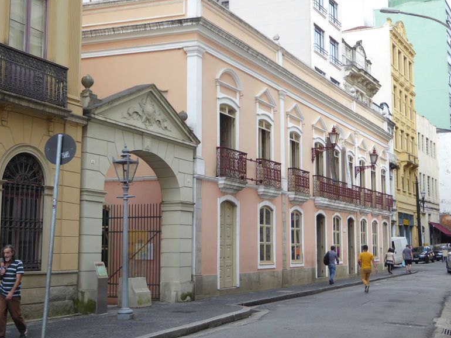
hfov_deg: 34.9
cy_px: 164
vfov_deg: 26.6
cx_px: 221
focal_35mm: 55
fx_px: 716
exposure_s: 1/160
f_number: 4.1
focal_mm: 9
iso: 160
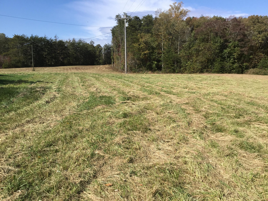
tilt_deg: -10.1
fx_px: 240
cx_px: 134
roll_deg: +1.2
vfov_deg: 45.4
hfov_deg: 58.4
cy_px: 100
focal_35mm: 31
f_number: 2.4
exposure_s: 1/1235
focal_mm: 3.3
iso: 25
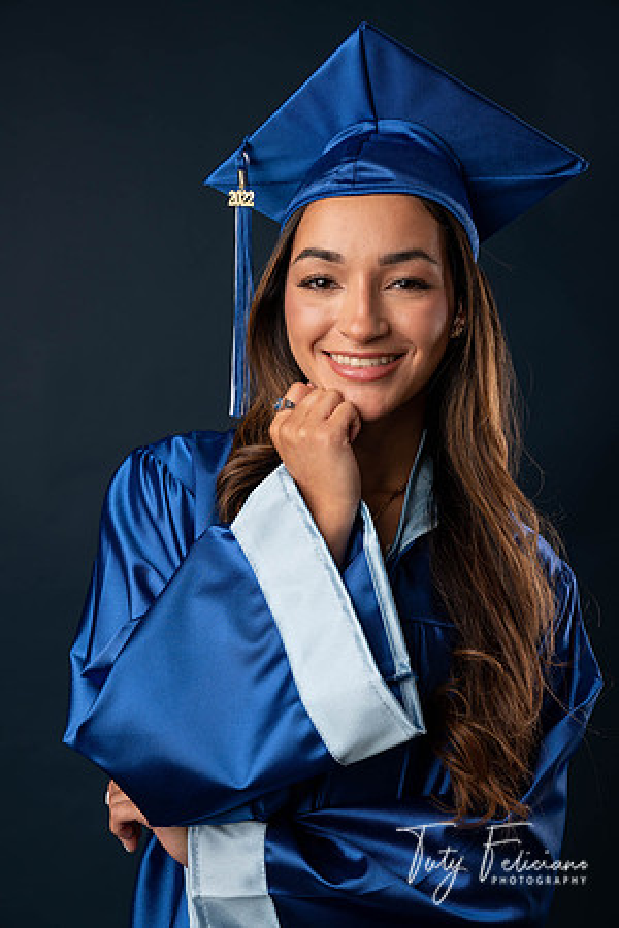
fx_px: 1496
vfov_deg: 34.5
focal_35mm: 58
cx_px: 310
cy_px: 464
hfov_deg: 23.4
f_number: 5.6
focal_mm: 58
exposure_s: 1/125
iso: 200
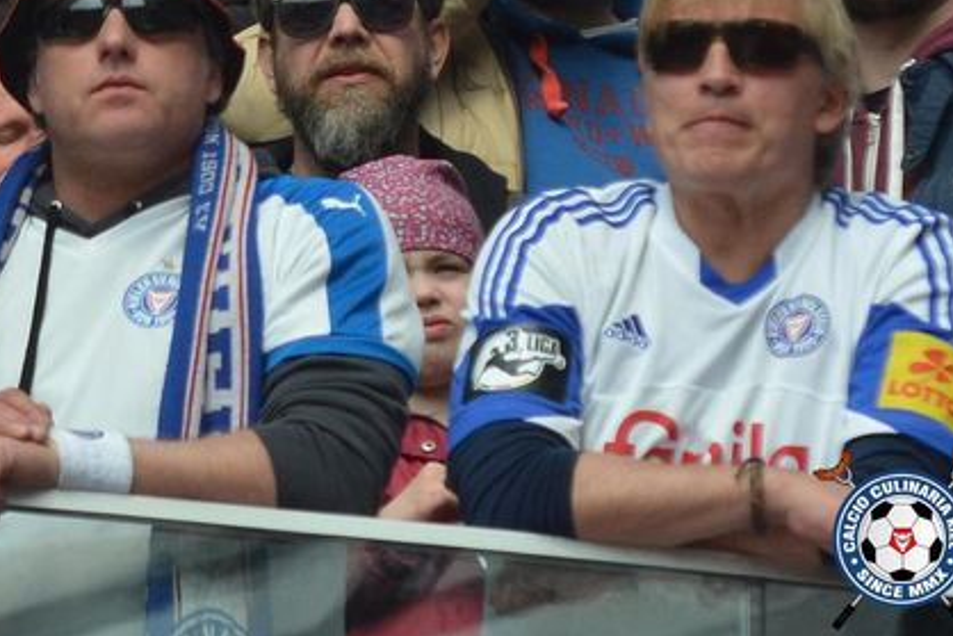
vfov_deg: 3.4
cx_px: 376
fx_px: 10830
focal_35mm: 409
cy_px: 214
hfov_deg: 5.0
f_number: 5.6
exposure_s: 1/1600
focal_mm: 200
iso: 400
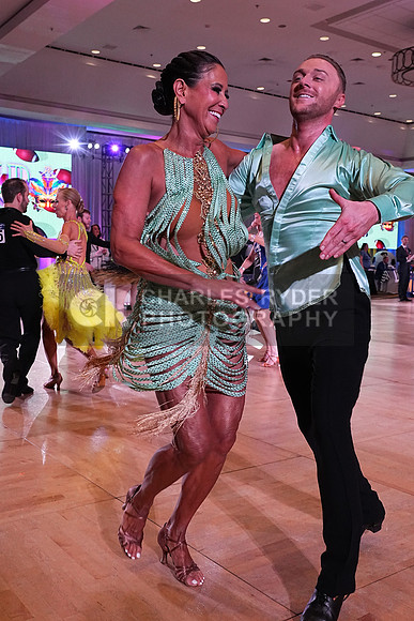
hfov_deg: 36.9
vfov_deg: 53.1
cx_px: 207
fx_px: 621
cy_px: 310
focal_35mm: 36
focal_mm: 24
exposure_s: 1/400
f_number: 5.6
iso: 3200
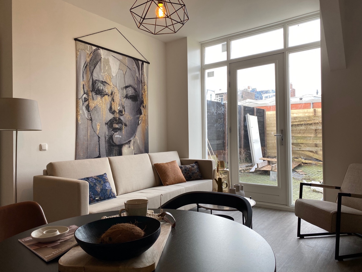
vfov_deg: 53.1
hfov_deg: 67.3
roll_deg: +0.7
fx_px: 272
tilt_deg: -0.1
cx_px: 181
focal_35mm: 26
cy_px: 136
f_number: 1.8
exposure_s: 1/100
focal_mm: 4.25
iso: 50
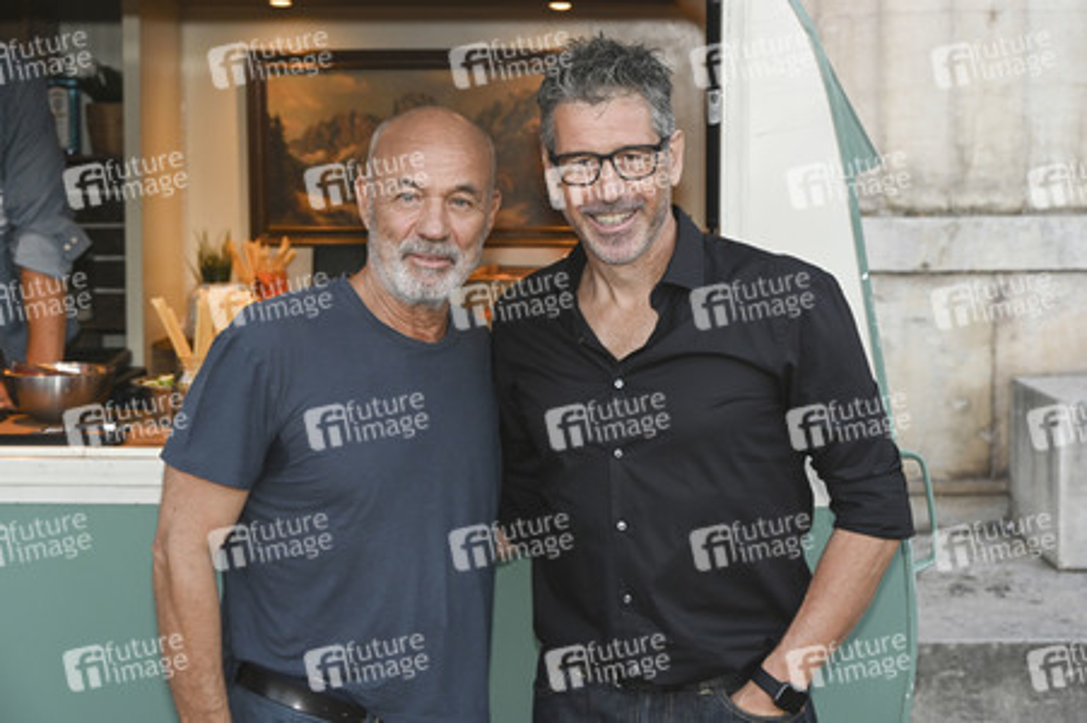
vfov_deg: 22.2
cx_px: 544
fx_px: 1840
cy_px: 362
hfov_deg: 32.9
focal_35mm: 61
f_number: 6
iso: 1000
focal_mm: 61
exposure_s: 1/200
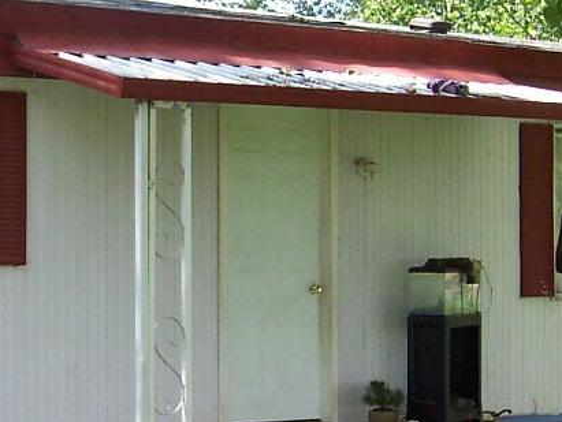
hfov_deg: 18.6
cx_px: 141
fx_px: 1706
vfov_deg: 14.1
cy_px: 265
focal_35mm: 105
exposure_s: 1/180
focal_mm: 5.6
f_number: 3.4
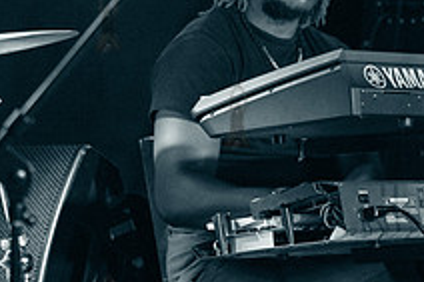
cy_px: 17
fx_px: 2577
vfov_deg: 6.2
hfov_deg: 9.3
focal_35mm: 219
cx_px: 494
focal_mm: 80
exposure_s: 1/320
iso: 4000
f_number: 2.8
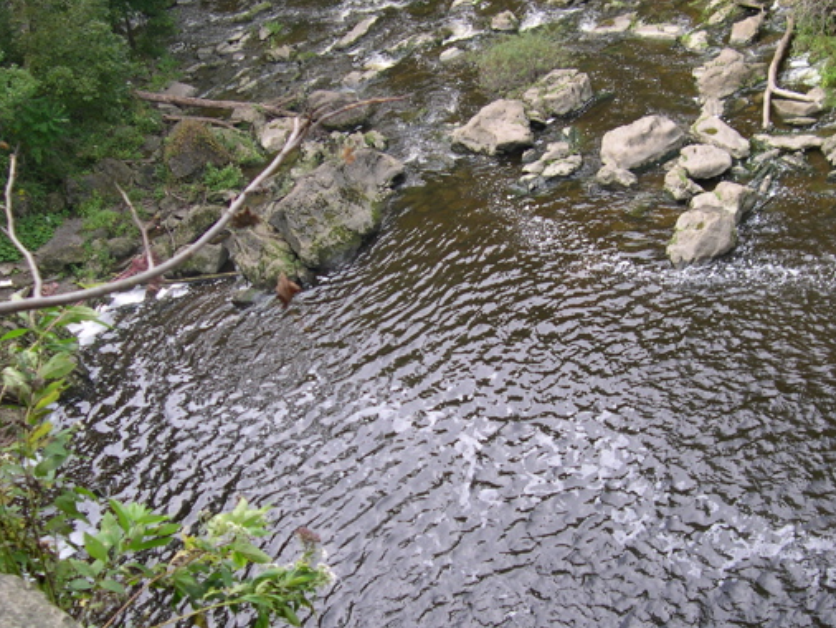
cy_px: 340
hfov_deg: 38.2
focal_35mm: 50
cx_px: 405
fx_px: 1208
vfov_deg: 29.1
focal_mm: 8
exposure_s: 1/82.3
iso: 100
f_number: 2.8
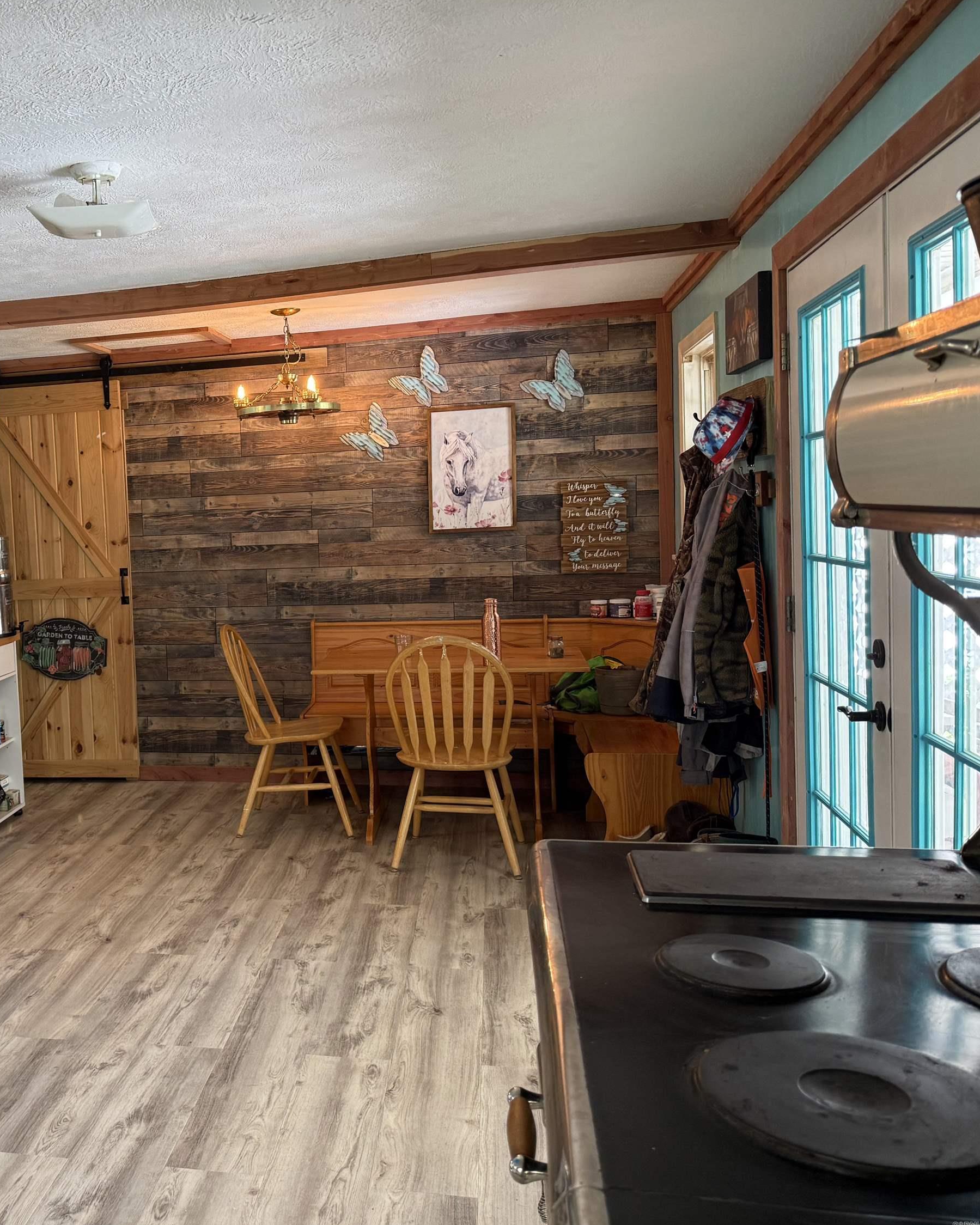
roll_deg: +3.1
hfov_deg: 43.3
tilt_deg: -2.9
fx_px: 1160
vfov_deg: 55.7
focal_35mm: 32
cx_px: 171
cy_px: 605
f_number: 1.78
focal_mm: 6.76
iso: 160
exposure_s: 1/60
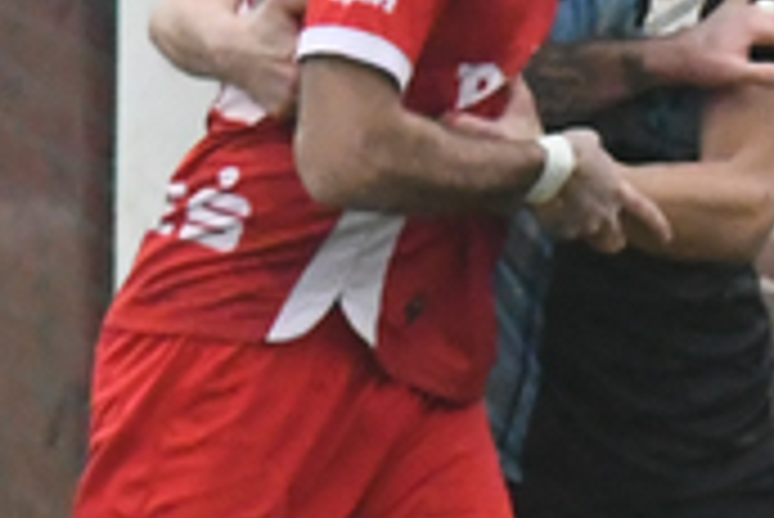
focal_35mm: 1899
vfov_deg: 0.7
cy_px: -534
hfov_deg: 1.1
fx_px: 40862
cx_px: 2686
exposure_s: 1/2000
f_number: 4.5
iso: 6400
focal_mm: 170
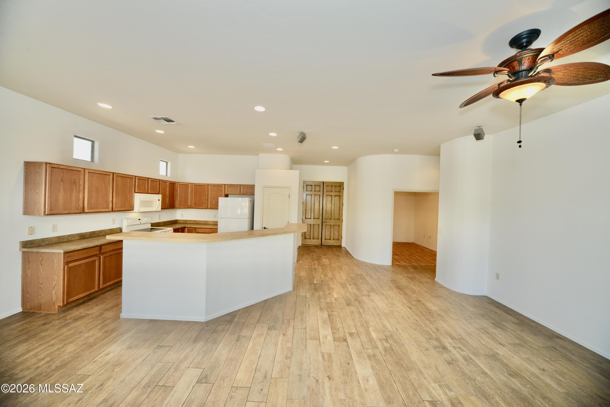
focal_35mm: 12
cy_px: 204
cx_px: 305
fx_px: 203
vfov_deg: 90.0
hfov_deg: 112.6
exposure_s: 1/60
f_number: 7.1
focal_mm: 12
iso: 800
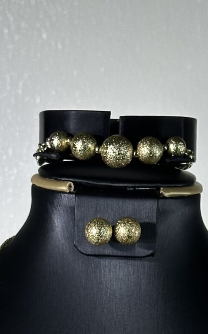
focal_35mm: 165
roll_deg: +0.1
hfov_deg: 7.9
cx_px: 150
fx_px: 1497
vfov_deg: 12.2
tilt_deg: -12.6
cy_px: 473
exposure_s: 1/1497
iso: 64
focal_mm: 6.86
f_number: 1.78
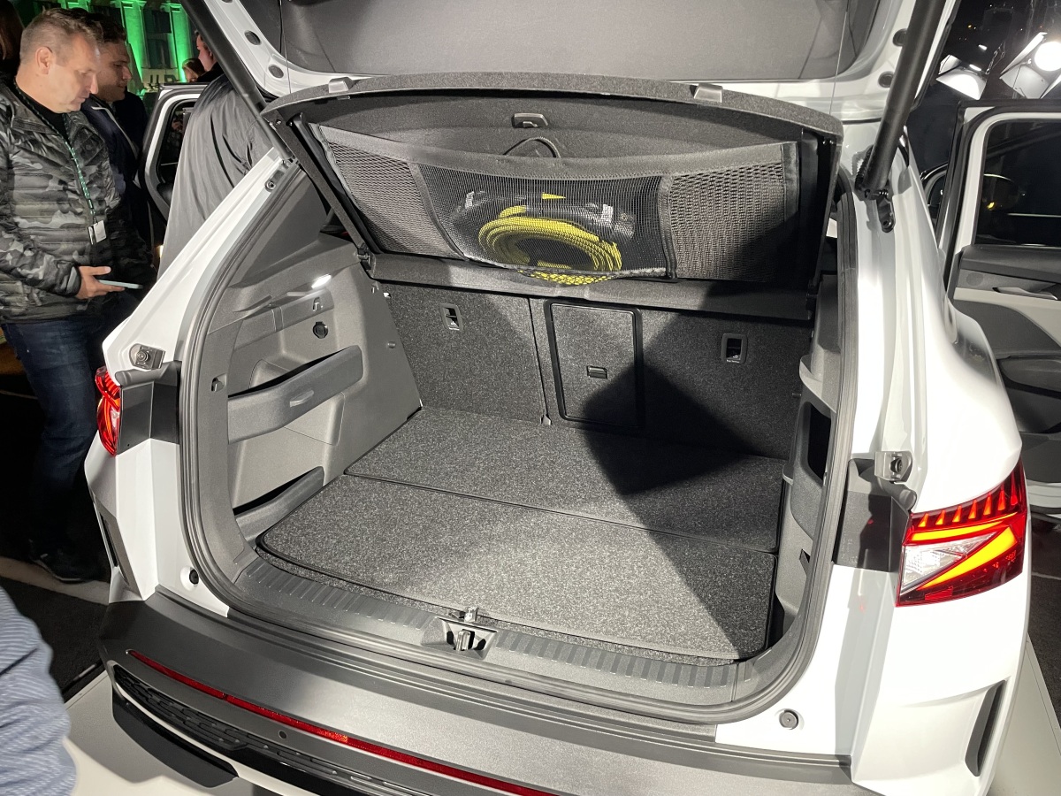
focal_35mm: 26
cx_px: 530
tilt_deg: -23.0
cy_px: 398
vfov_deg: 53.1
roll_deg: -0.8
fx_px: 797
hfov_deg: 67.3
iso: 200
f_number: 1.6
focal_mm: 4.2
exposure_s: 1/60
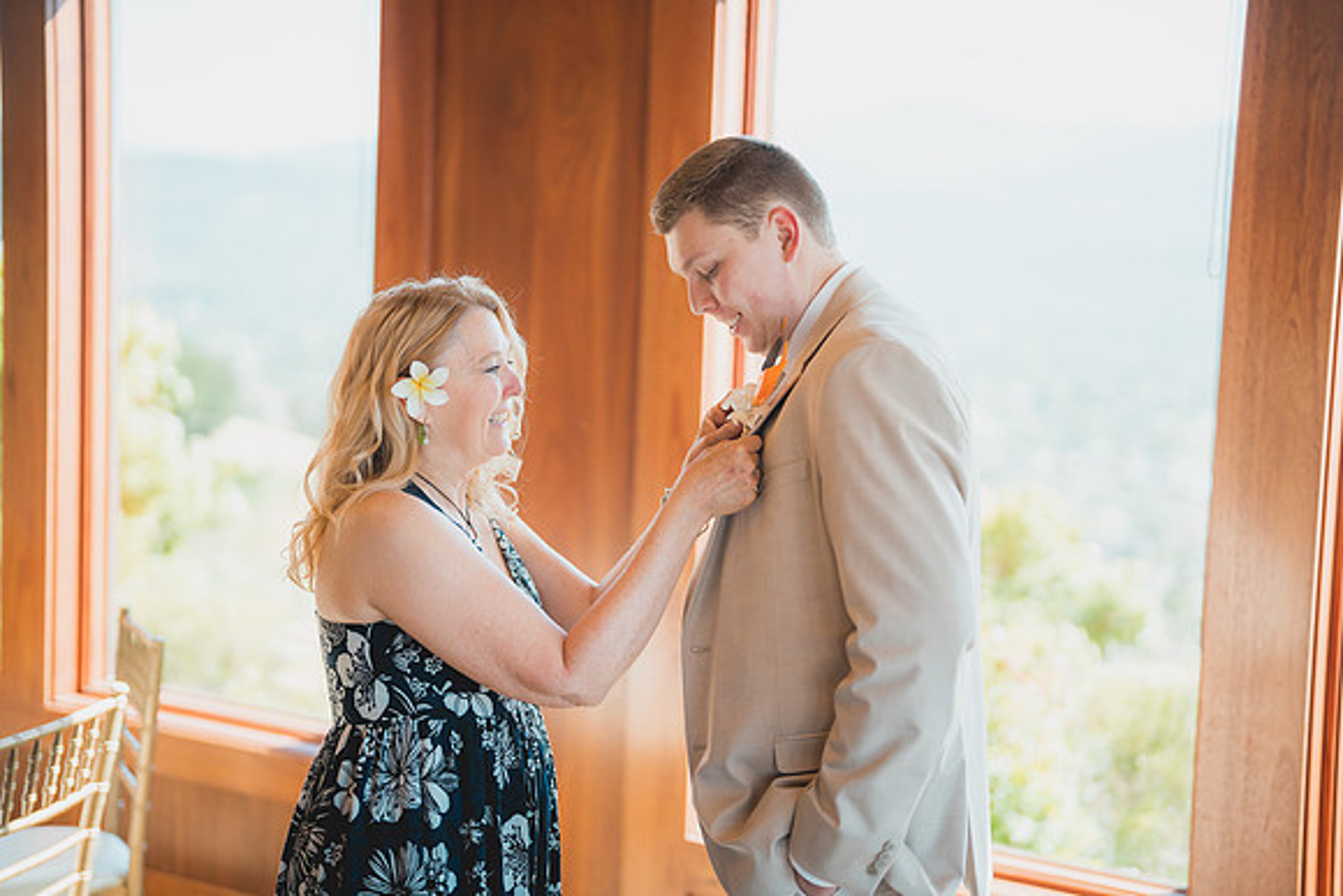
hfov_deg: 39.6
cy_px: 448
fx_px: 1866
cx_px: 672
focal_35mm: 50
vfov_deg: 27.0
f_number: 1.3
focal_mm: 50
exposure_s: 1/2500
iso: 400
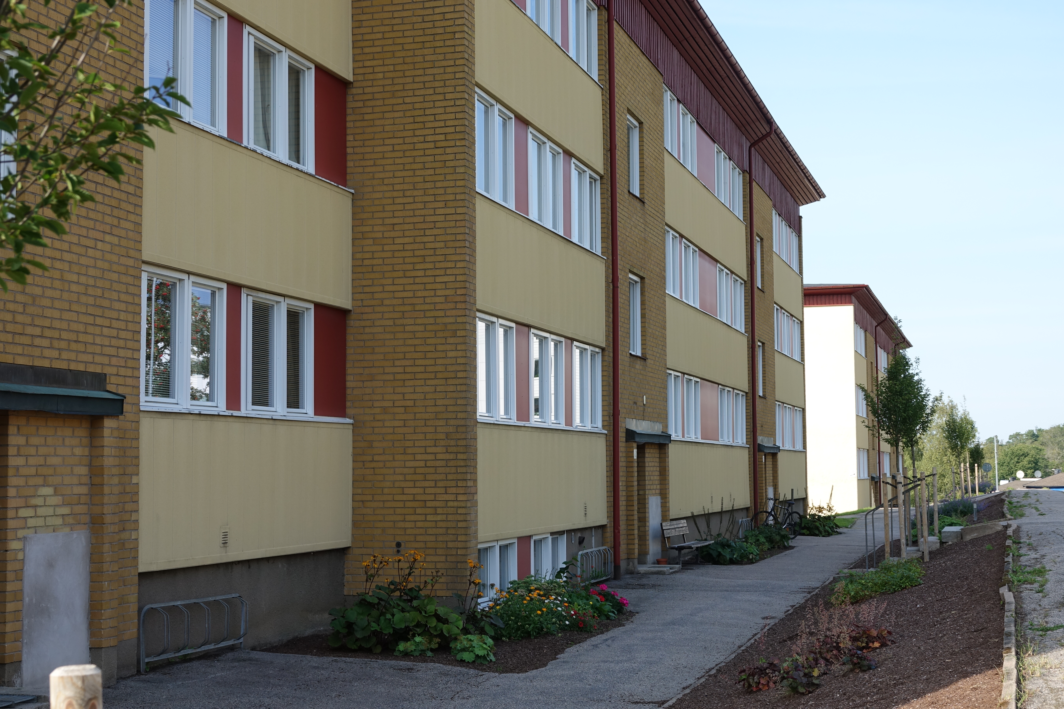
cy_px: 354
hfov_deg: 36.9
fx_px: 1596
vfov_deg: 25.1
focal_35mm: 54
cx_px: 532
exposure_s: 1/320
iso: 100
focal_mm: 19.68
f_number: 4
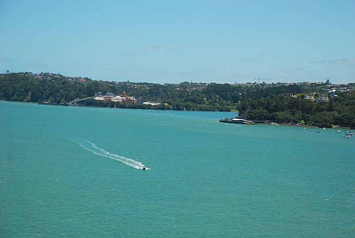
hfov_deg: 26.0
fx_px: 770
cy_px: 119
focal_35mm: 78
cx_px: 178
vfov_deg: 17.6
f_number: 5
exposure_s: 1/2000
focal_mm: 52
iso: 400
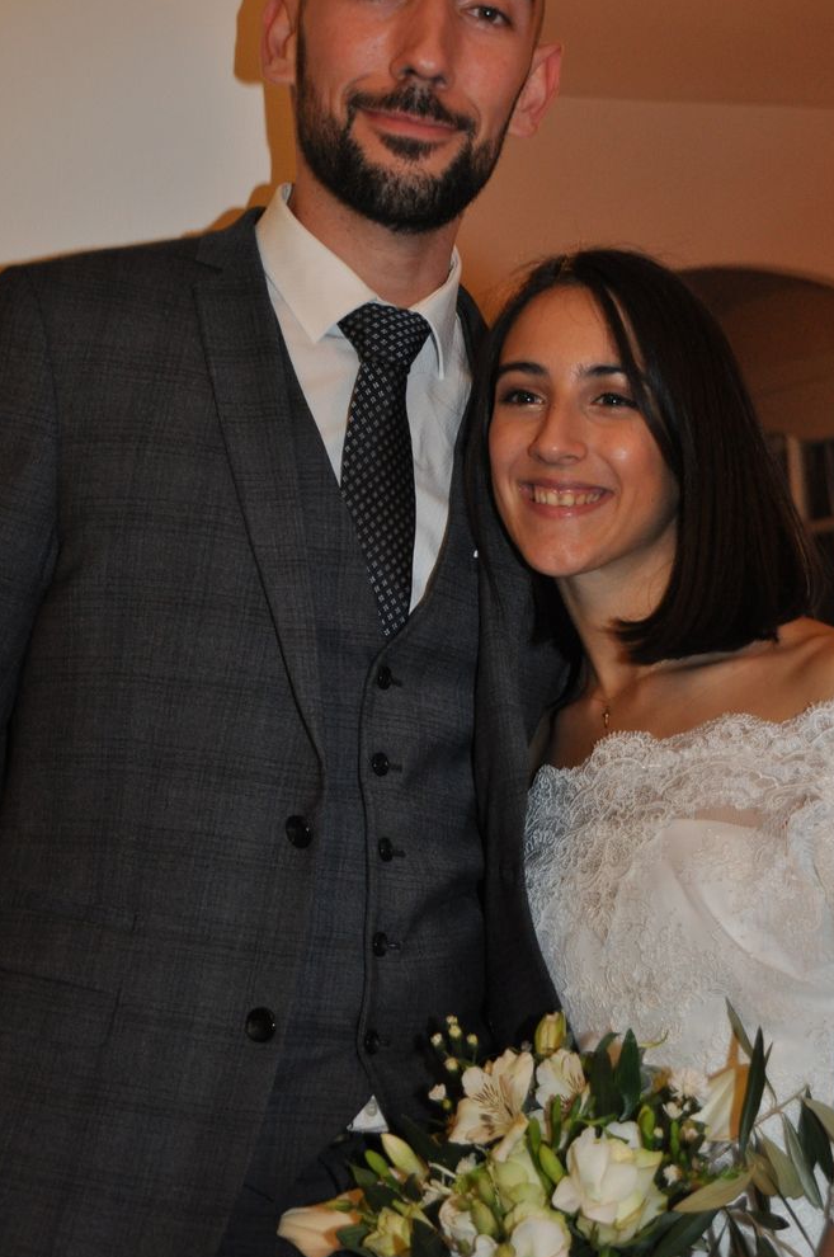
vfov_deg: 21.0
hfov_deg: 14.1
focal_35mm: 97
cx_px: 490
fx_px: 3381
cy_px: 545
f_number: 4.8
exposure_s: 1/60
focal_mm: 50
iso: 800
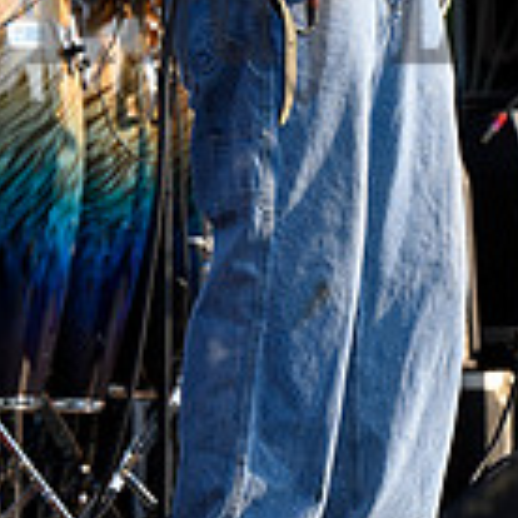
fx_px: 6315
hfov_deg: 4.7
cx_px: 520
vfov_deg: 4.7
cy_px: -38
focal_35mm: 373
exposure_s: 1/200
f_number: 5.6
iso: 100
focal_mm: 135
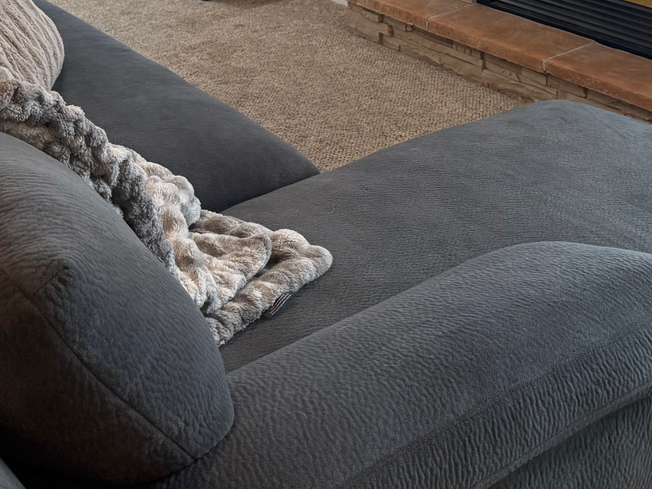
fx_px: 1130
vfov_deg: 22.4
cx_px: 250
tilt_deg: -11.4
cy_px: -108
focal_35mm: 60
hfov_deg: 32.1
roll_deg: +1.7
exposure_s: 1/120
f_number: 1.78
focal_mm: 6.76
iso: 250
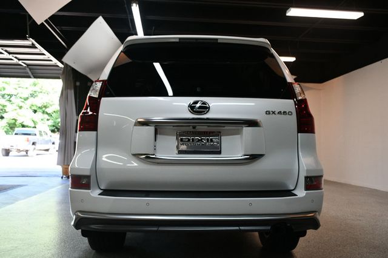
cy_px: 129
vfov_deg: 39.9
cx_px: 194
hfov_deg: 57.2
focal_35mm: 33
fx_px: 355
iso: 800
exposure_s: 1/160
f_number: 3.5
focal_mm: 22
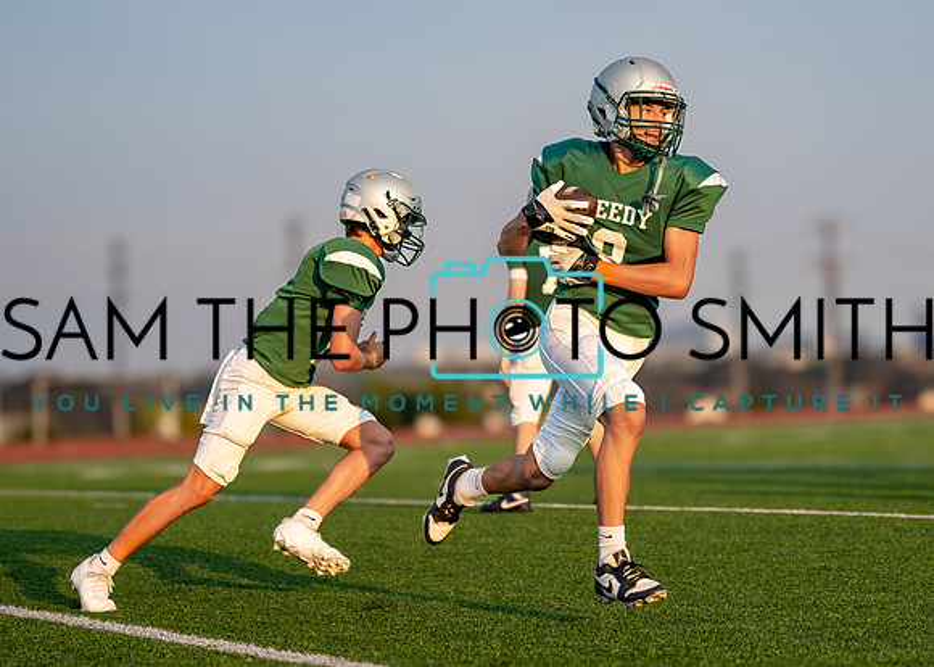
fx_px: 2409
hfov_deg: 21.9
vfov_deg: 15.8
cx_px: 608
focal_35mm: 91
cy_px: 296
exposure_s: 1/1250
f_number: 2.8
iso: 160
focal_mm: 70
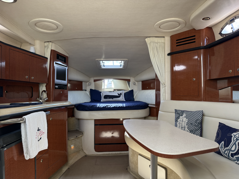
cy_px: 90
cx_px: 120
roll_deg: +1.4
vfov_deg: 56.8
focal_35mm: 24
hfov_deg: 71.6
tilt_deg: +2.7
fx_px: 166
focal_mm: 6.76
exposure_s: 1/181
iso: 200
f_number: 1.78
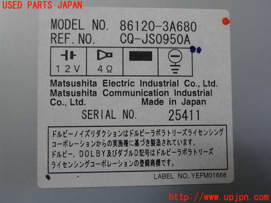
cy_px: 102
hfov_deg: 60.0
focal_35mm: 30
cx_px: 136
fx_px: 235
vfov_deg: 46.8
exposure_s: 1/125
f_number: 2.3
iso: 125
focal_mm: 5.5
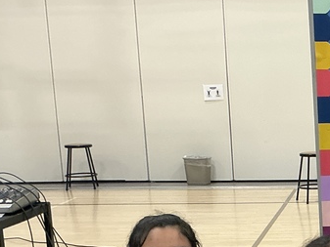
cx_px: 425
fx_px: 811
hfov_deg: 21.0
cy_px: 259
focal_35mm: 85
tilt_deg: -11.6
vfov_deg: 16.9
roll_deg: -0.4
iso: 64
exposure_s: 1/60
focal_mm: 3
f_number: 1.8
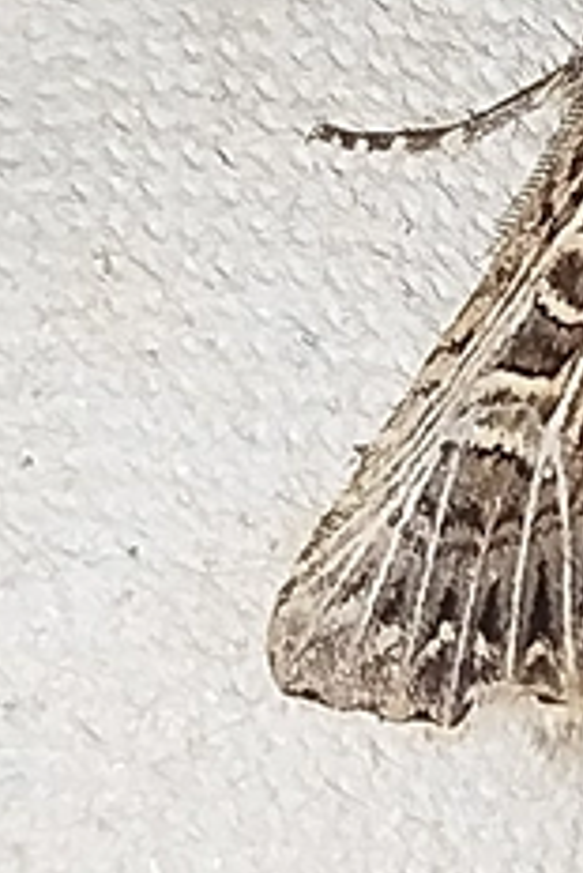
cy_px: 395
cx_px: 782
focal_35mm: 218
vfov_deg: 9.4
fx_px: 5287
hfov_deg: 6.3
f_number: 1.7
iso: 125
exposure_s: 1/50
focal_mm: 5.31
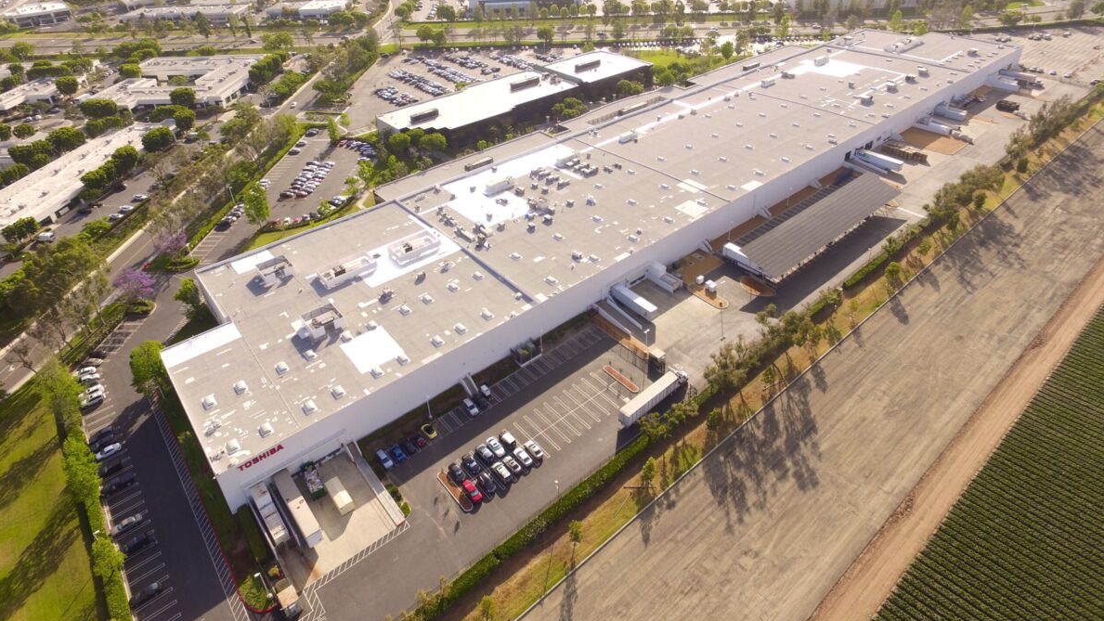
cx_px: 555
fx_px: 644
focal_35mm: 22
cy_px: 216
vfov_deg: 50.7
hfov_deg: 81.2
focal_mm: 3.61
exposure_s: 1/521
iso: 100
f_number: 2.8
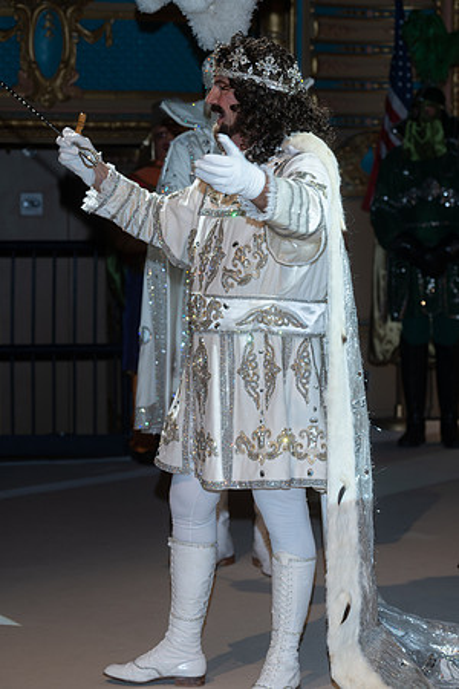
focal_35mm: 113
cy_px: 344
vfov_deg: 18.1
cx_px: 230
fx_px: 2161
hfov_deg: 12.1
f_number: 5.6
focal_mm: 113
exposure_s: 1/160
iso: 320
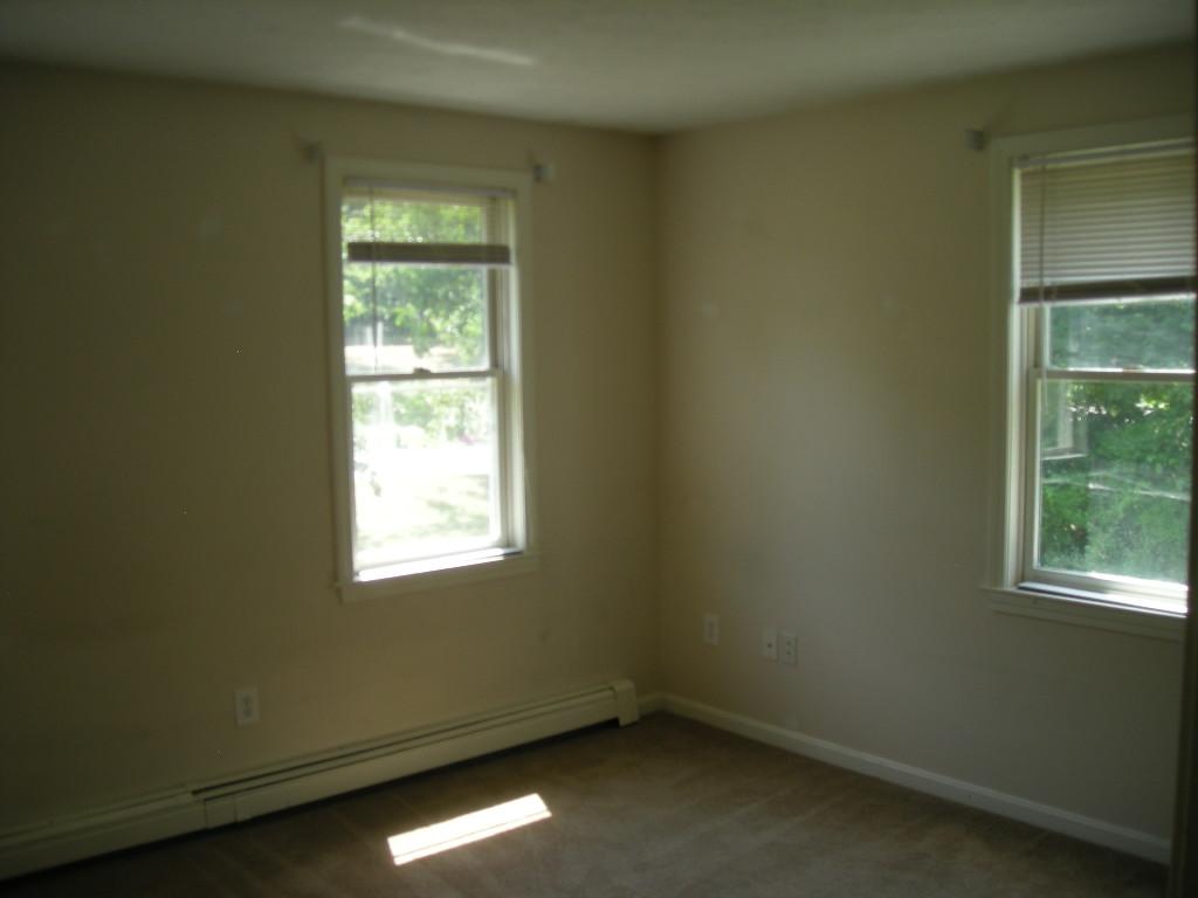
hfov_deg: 52.6
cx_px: 599
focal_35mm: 35
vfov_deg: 40.7
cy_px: 449
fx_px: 1211
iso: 51
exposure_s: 1/60
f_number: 2.8
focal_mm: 5.7
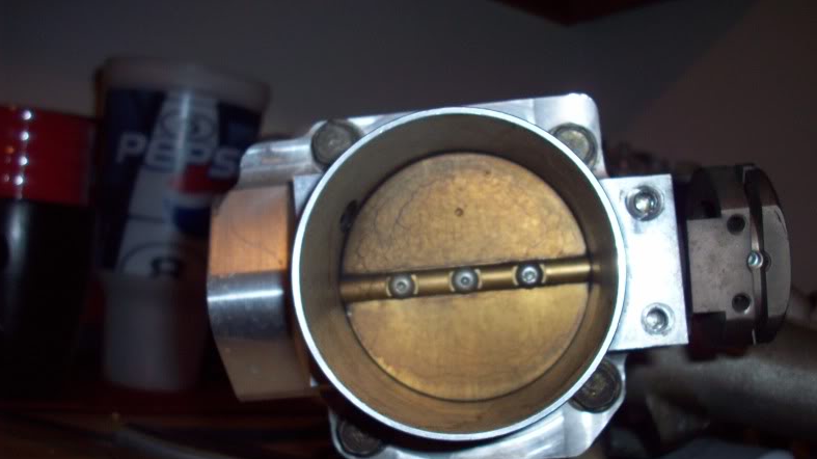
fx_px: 888
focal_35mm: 41
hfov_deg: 49.4
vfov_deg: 28.9
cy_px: 277
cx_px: 411
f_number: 2.8
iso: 80
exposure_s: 1/64
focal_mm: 6.2
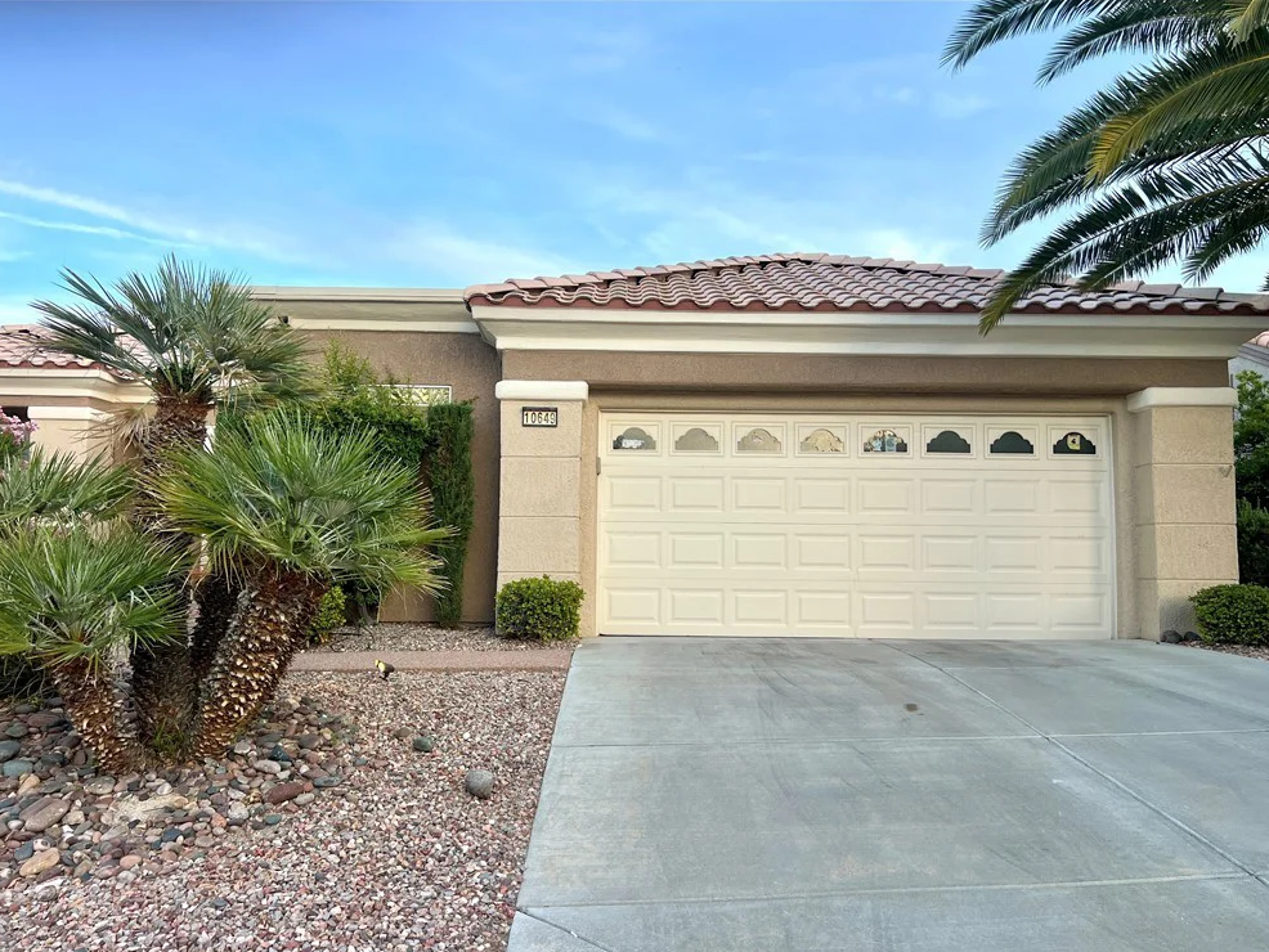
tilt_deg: +2.9
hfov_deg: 65.3
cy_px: 493
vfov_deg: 51.4
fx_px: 990
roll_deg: -0.9
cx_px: 633
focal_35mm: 27
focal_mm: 5.7
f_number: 1.5
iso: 50
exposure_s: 1/383
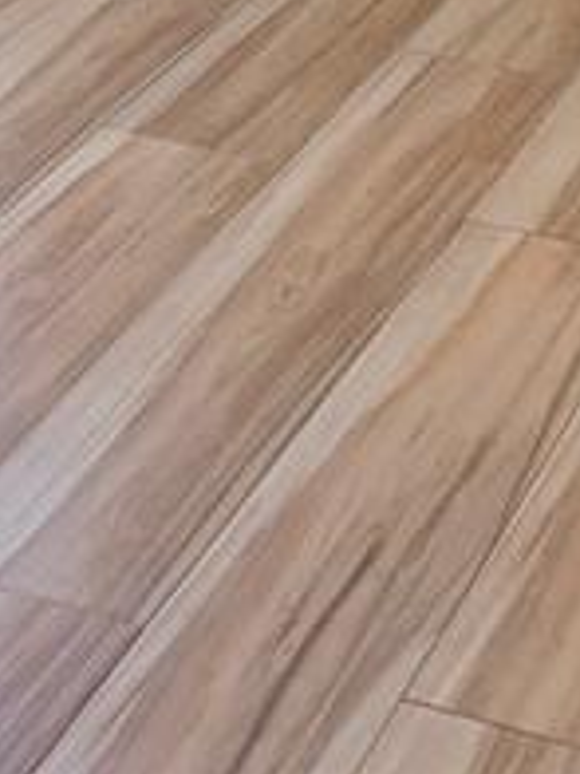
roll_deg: +0.6
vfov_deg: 15.6
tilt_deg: -8.4
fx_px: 2279
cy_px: -735
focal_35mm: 102
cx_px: 746
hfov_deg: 14.0
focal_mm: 5.96
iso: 200
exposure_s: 1/60
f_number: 1.6
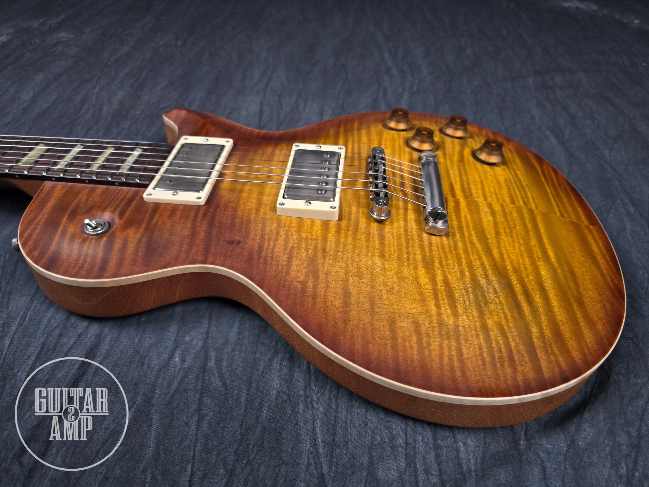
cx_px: 324
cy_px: 244
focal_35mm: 23
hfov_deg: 73.9
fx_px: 431
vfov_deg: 58.9
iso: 640
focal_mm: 6.3
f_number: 1.7
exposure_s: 1/100
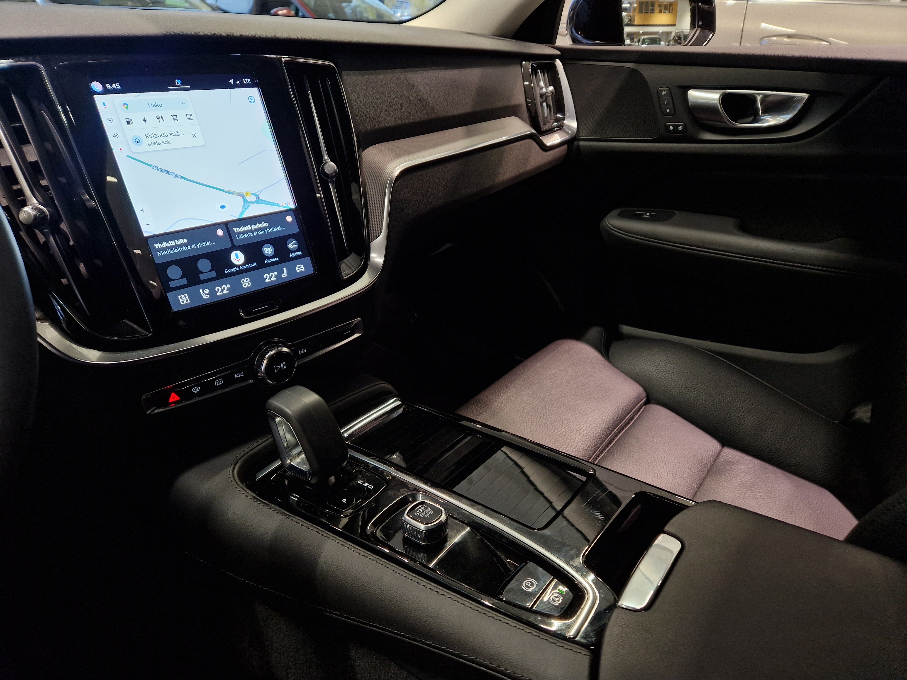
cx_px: 454
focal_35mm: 23
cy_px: 340
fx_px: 603
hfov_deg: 73.9
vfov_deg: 58.9
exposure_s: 1/100
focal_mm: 5.4
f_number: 1.8
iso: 125
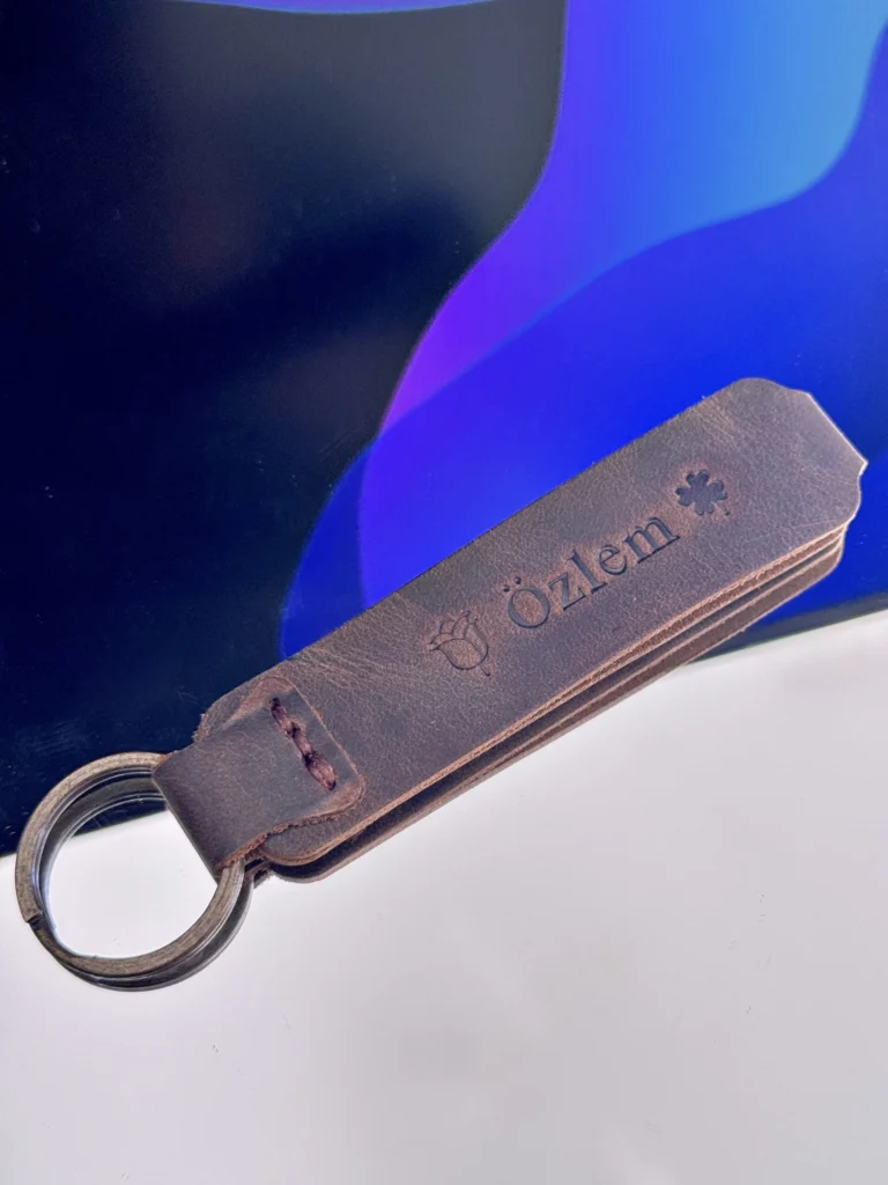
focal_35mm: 48
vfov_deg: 39.7
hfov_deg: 30.3
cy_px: 592
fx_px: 1642
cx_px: 444
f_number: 1.78
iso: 64
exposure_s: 1/491
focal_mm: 6.76
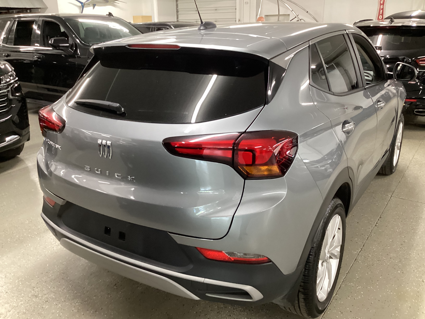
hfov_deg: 58.4
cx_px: 212
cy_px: 160
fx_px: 381
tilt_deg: -19.5
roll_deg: +0.7
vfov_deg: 45.4
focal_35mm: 31
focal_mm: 3.3
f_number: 2.4
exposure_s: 1/33
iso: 320
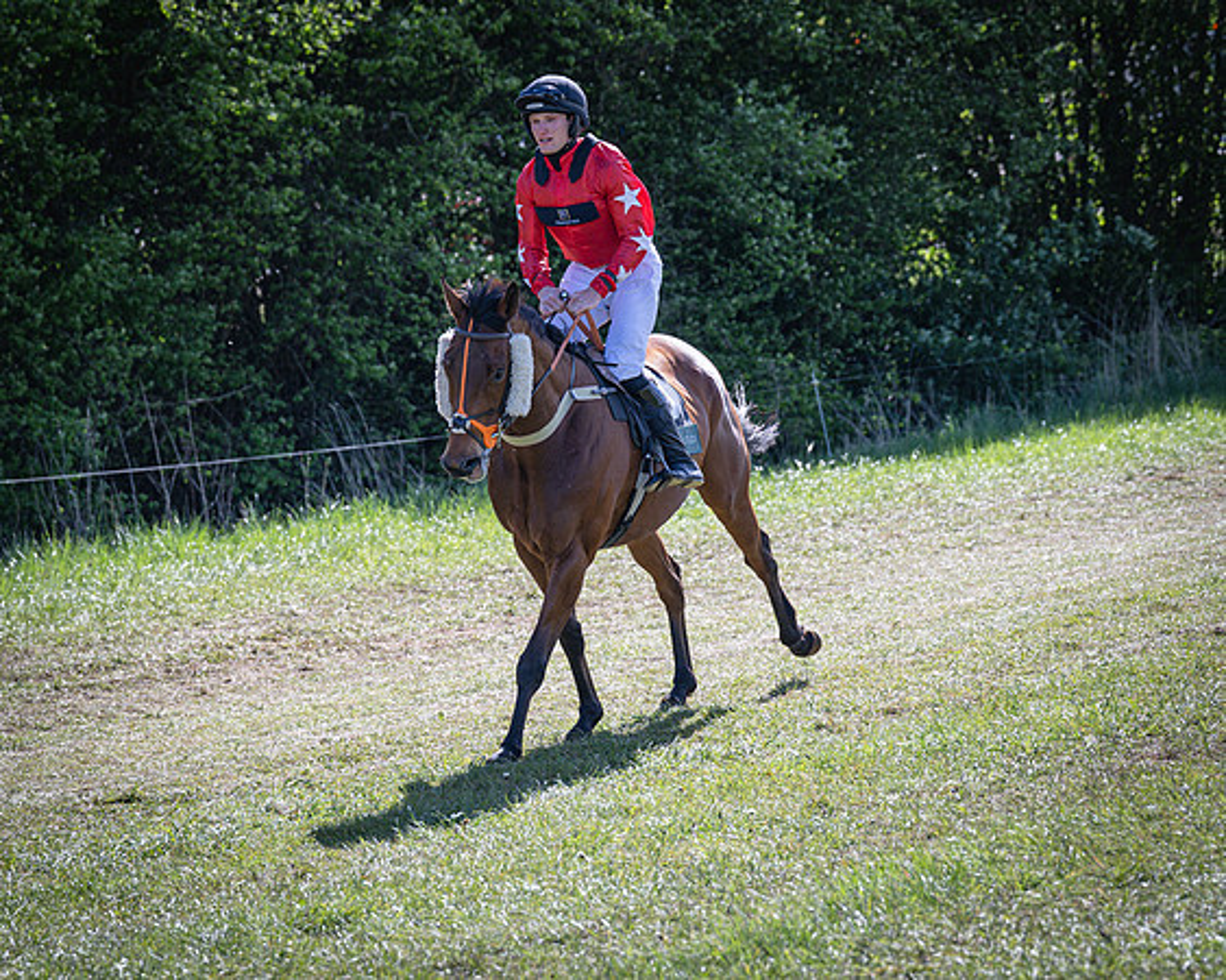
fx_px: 5407
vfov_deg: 10.4
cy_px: 471
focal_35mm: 149
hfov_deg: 12.9
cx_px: 502
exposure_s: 1/1000
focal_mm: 99
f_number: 4
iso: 400
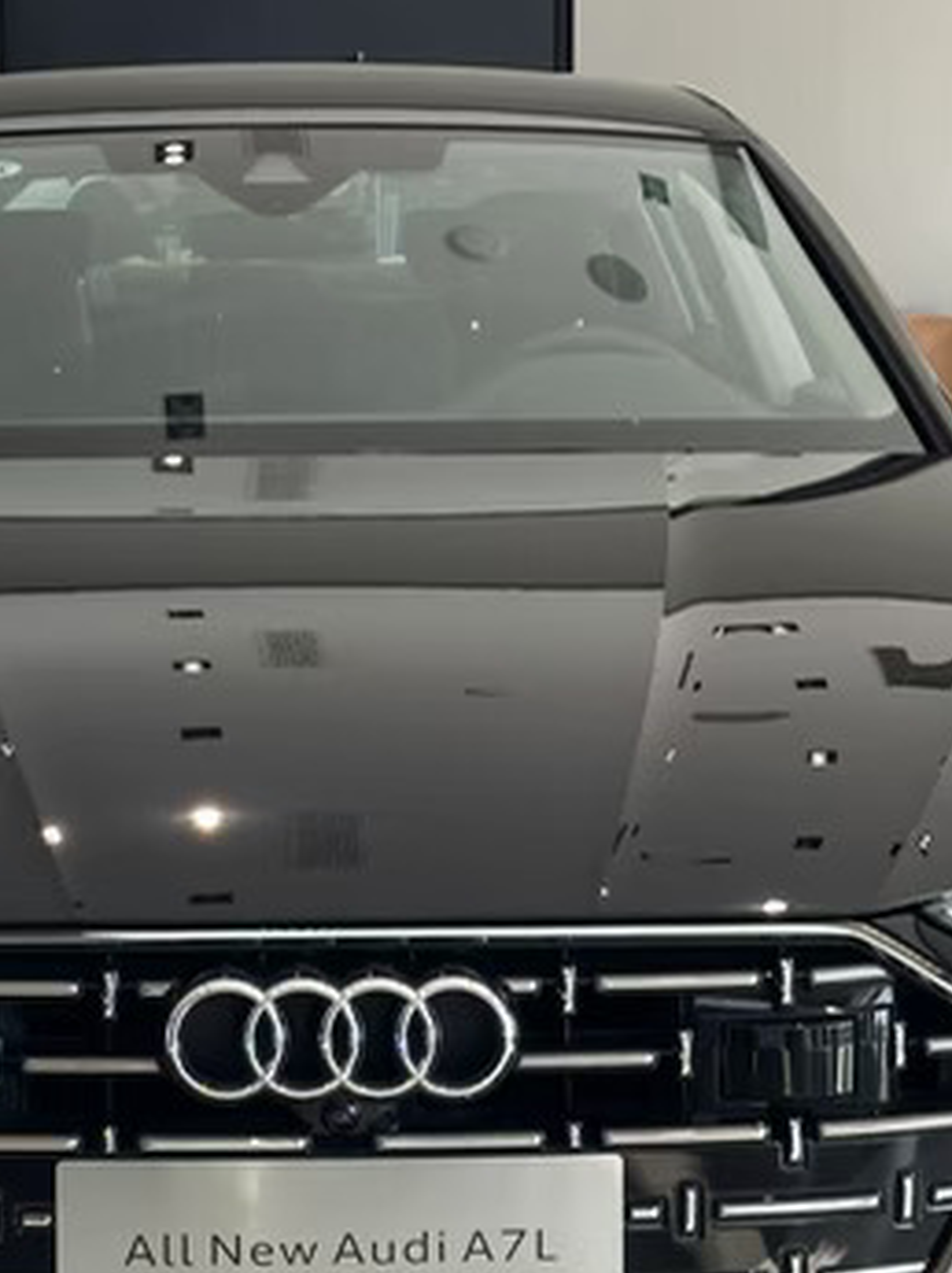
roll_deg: +0.1
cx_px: 258
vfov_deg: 17.4
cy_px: 660
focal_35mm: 113
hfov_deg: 13.0
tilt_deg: -6.1
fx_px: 4151
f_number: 1.78
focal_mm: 6.86
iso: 64
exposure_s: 1/237
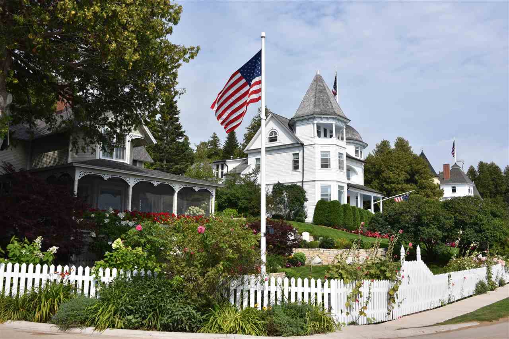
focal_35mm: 32
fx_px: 453
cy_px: 170
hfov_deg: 58.7
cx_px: 254
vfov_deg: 41.1
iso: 200
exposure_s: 1/500
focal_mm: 32
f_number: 11
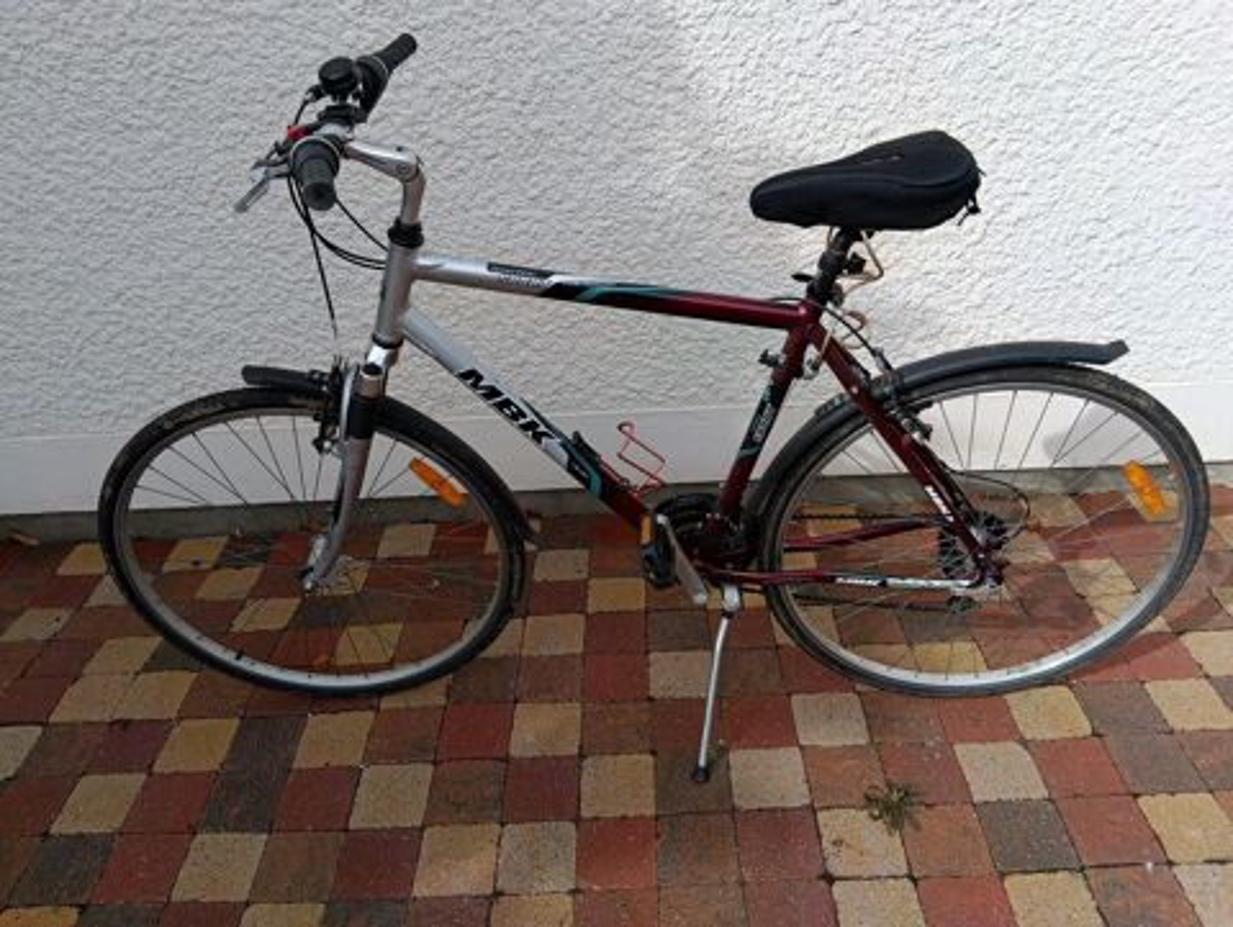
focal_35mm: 26
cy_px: 464
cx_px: 616
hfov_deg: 67.2
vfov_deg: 53.1
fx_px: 927
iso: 50
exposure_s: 1/361
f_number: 1.8
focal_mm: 3.96
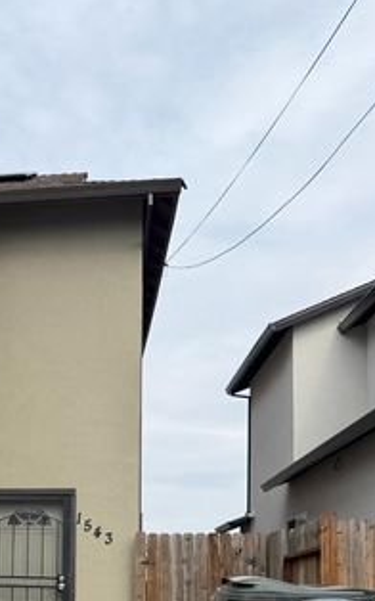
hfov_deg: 22.2
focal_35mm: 54
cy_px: 536
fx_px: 884
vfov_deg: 35.4
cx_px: -73
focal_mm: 6.76
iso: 80
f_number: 1.78
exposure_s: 1/4405
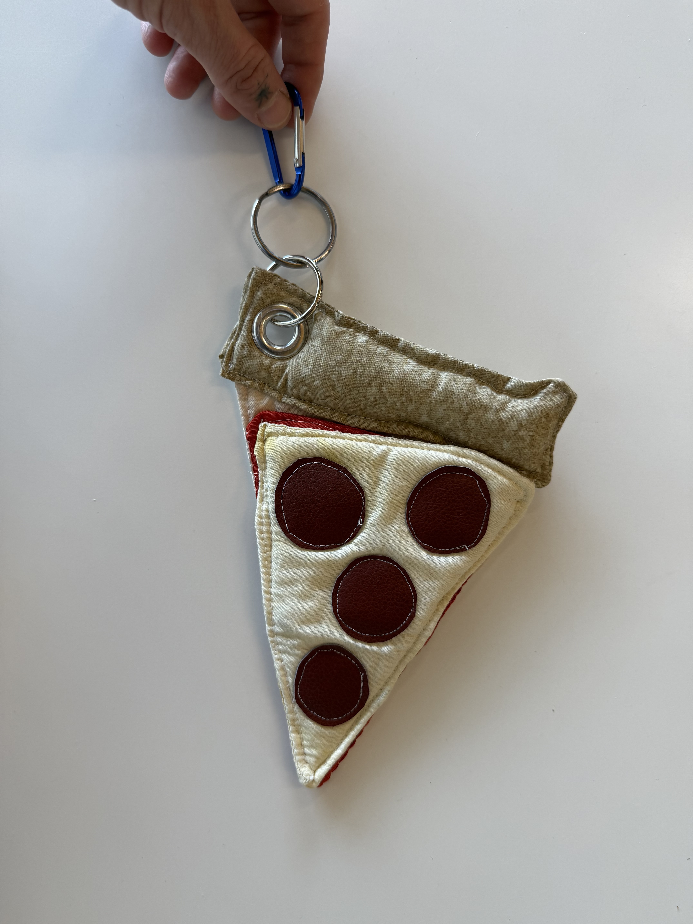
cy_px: 462
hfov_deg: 56.8
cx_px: 346
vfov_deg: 71.6
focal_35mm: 24
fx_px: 641
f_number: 1.78
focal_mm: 6.76
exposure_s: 1/121
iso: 100
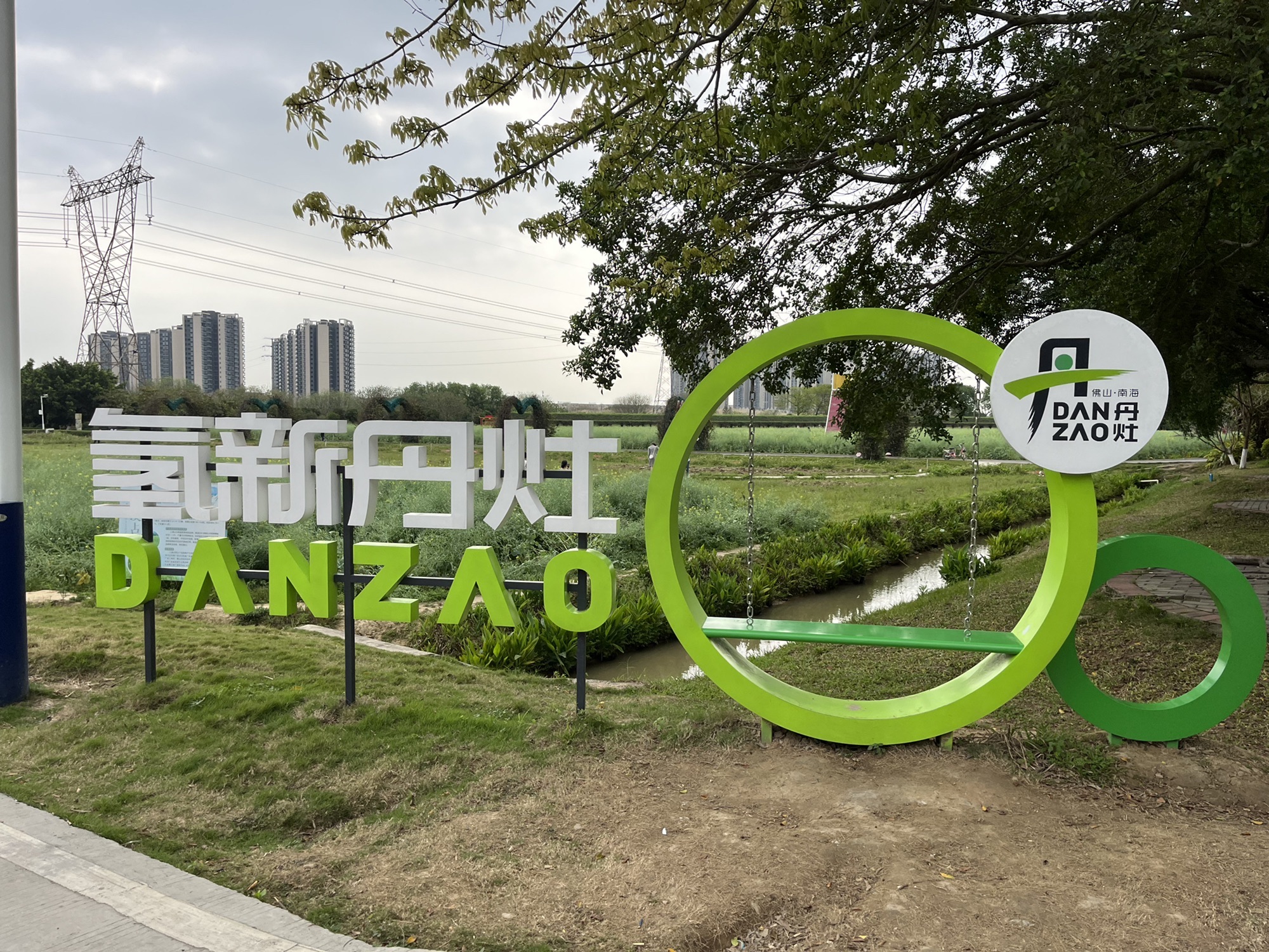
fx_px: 953
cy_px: 476
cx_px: 634
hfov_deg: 67.3
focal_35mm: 26
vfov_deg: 53.1
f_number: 1.6
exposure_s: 1/3135
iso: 50
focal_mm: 5.1
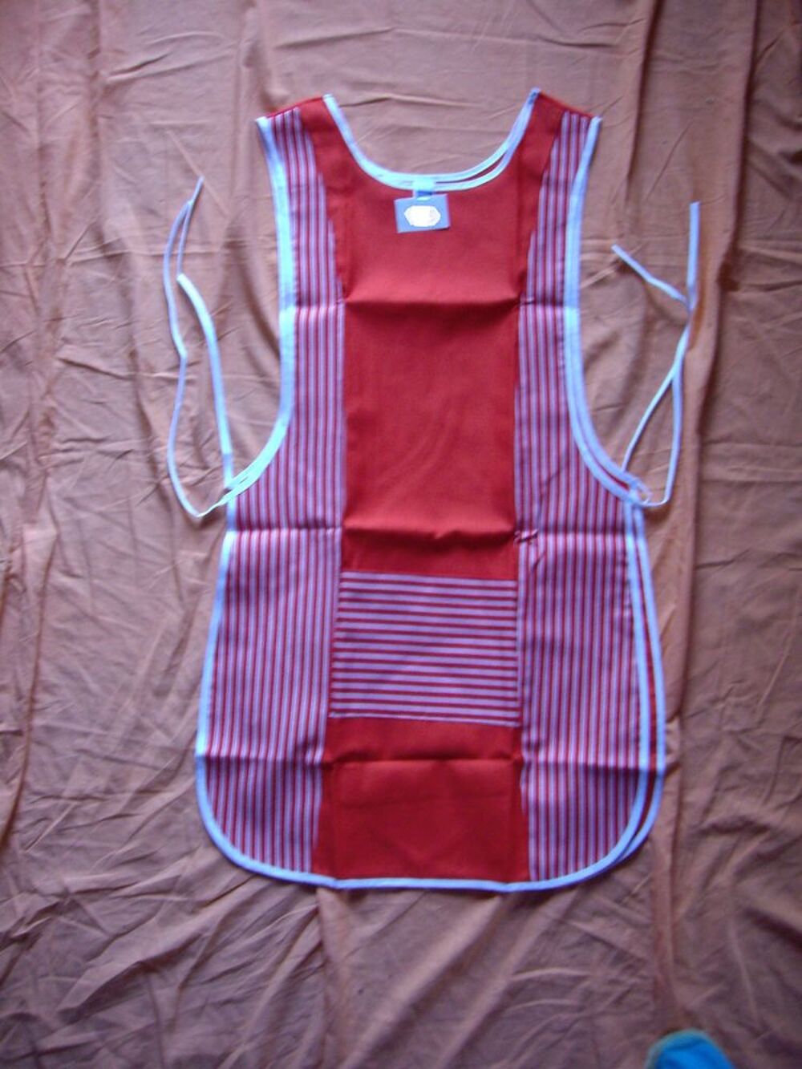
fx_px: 1174
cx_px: 401
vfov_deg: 49.0
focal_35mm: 38
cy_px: 534
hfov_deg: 37.7
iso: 200
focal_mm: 6.2
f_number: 2.7
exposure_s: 1/20
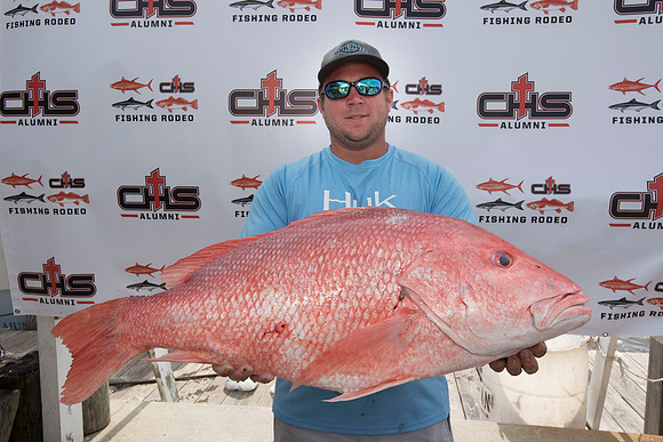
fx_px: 516
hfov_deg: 65.5
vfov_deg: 46.4
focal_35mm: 28
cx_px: 332
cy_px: 221
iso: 250
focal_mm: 28
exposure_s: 1/320
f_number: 9
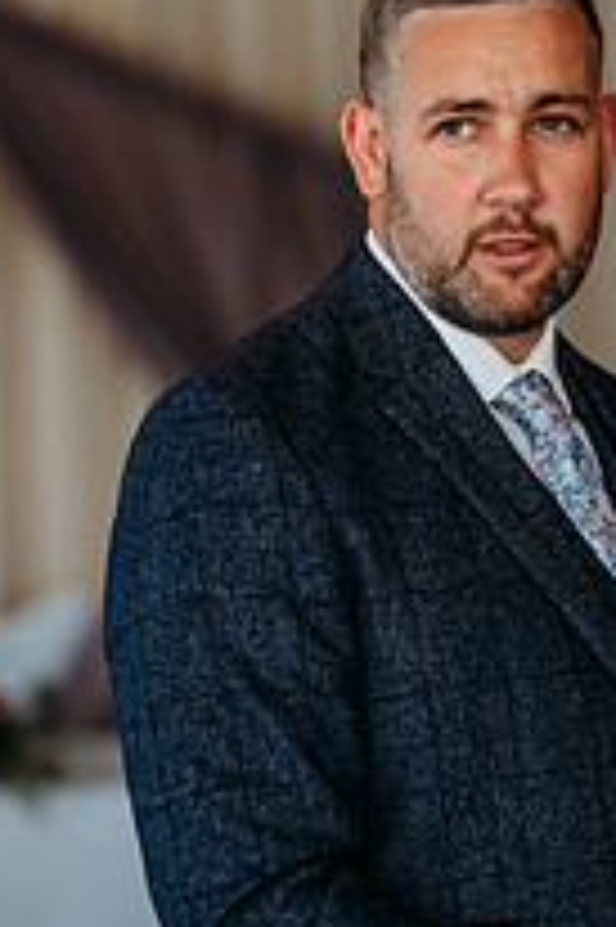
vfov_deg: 11.0
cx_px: 250
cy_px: 270
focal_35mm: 186
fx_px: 4782
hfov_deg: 7.4
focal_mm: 85
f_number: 2
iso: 280
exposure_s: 1/200
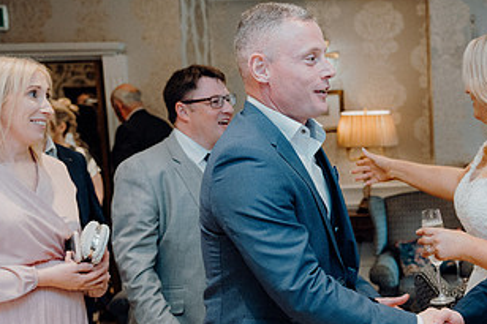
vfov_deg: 20.4
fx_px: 892
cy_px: 257
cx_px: 422
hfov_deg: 29.5
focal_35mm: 66
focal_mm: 35
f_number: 3.5
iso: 2500
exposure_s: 1/160
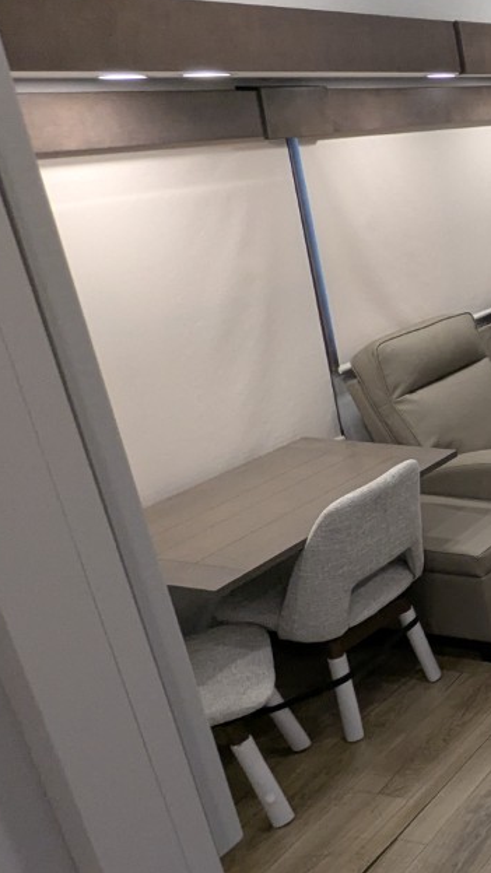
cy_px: 424
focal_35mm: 39
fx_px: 903
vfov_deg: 51.6
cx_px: 879
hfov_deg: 21.0
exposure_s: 1/90.5
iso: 194
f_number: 2.2
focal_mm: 2.35
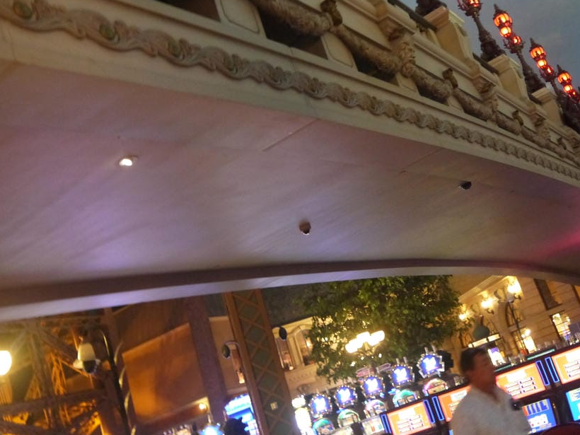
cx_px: 352
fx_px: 687
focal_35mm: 41
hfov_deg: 45.5
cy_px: 128
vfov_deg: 34.6
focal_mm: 14
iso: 1600
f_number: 3.5
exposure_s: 1/25
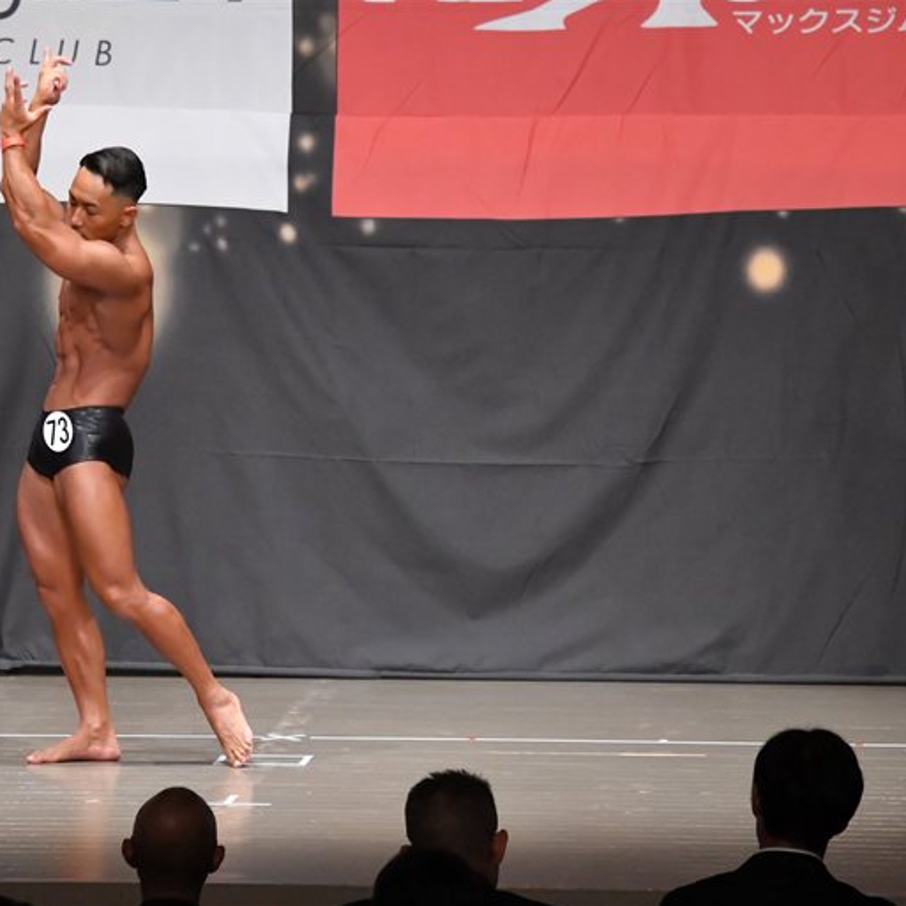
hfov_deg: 7.4
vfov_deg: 7.4
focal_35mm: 235
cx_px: 264
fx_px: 6959
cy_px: 454
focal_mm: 122
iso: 8000
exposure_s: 1/400
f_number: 5.6
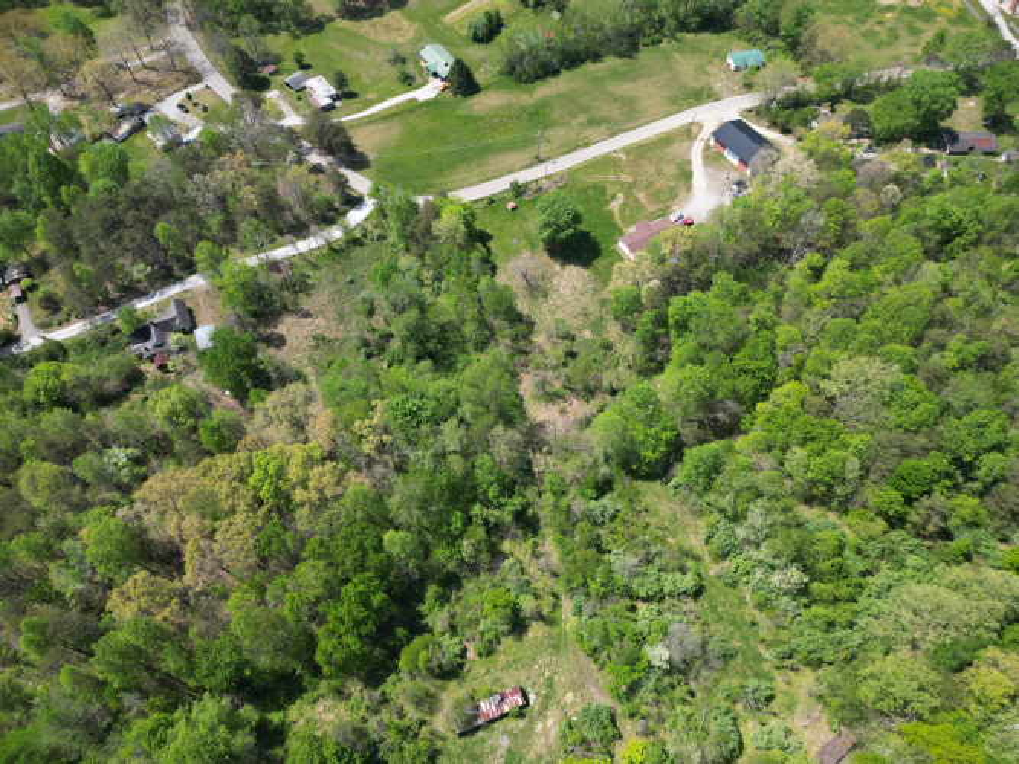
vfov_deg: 56.8
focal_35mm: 24
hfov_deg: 71.6
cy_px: 382
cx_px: 510
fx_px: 706
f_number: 1.7
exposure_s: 1/1250
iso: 100
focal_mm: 6.72
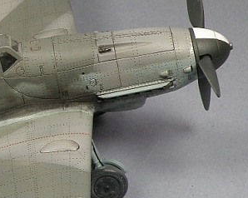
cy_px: 106
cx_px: -22
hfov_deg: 12.6
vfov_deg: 10.2
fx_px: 1108
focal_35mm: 151
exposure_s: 1/80
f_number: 5
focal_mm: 8.06
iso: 64
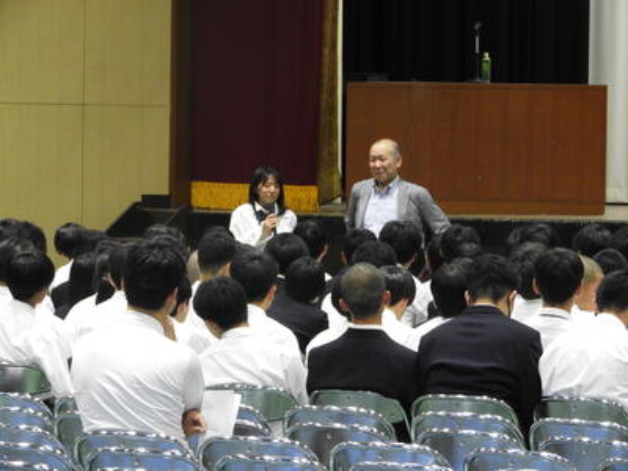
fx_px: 4535
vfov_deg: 5.9
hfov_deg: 7.9
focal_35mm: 250
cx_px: 314
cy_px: 236
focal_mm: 44.8
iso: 800
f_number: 5.5
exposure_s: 1/30
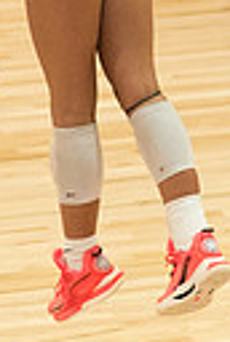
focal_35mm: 511
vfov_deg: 4.0
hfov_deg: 2.7
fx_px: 4870
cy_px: -195
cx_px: 96
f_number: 2.8
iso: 3200
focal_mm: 86
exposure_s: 1/1000
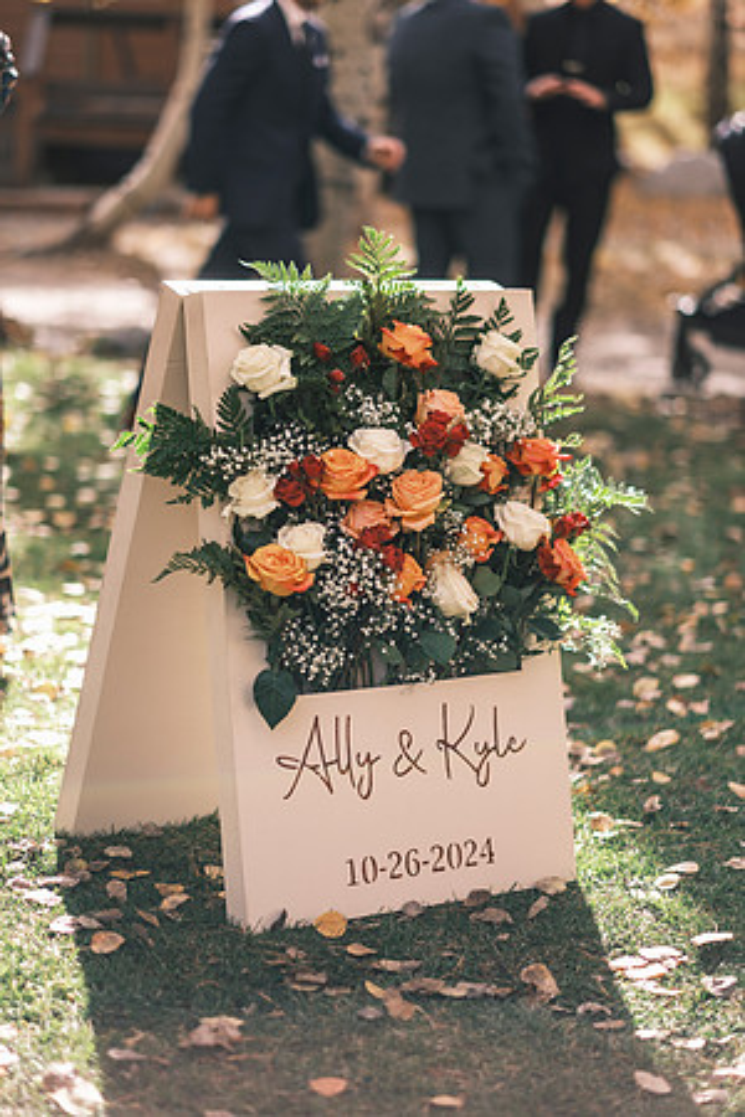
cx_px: 372
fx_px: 2607
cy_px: 558
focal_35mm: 84
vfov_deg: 24.2
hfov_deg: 16.3
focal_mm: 56
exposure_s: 1/2000
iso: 200
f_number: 1.2
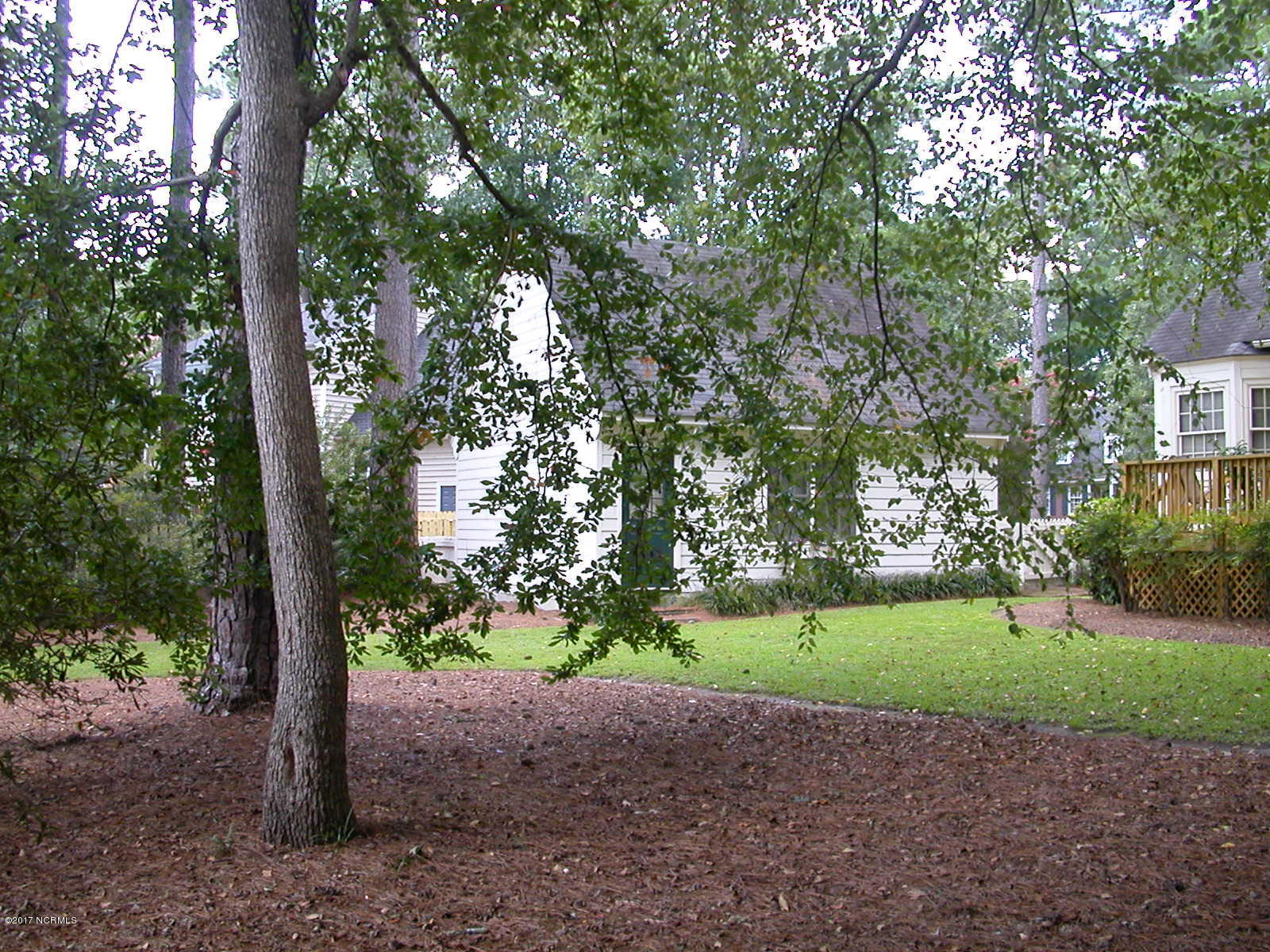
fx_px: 1357
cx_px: 635
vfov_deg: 38.7
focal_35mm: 37
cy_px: 476
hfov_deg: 50.1
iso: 100
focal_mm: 5.6
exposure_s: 1/108
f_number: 2.7
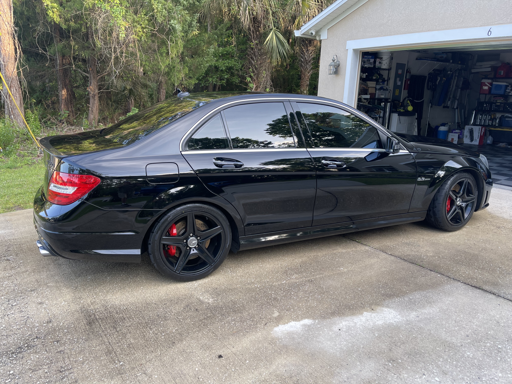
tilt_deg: -15.1
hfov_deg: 67.3
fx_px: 385
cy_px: 192
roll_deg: -1.5
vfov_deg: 53.1
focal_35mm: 26
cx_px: 256
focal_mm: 5.1
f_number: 1.6
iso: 32
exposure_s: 1/121
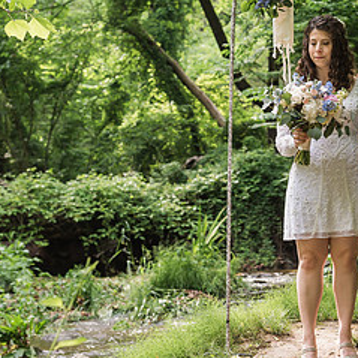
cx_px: 331
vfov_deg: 15.8
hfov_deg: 15.6
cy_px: 85
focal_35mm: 110
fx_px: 1287
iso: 200
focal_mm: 50
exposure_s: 1/200
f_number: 4
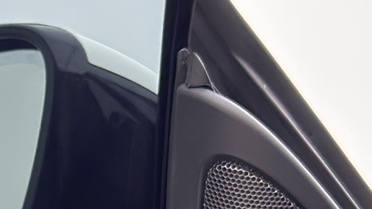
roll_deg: +0.8
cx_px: -330
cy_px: 555
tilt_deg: -6.1
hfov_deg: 8.9
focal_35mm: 231
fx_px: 2278
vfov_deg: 5.1
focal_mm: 6.86
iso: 64
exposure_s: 1/100
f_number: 1.78
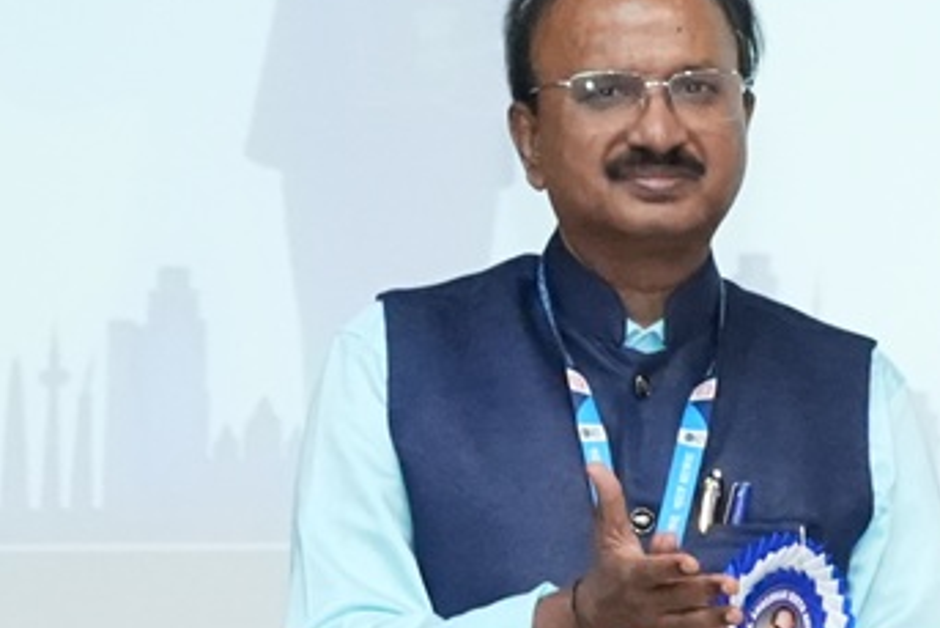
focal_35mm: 319
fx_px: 8333
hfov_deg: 6.3
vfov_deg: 4.3
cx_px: 1677
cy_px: 672
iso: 8000
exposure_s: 1/160
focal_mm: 49.1
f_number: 6.3
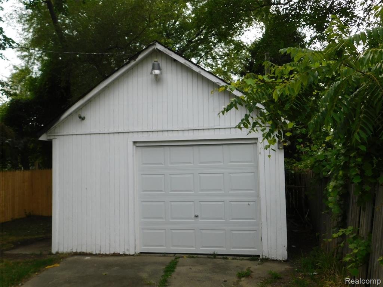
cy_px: 144
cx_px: 192
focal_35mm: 36
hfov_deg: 51.4
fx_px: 398
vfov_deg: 39.7
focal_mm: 6.3
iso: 125
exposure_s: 1/640
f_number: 3.5
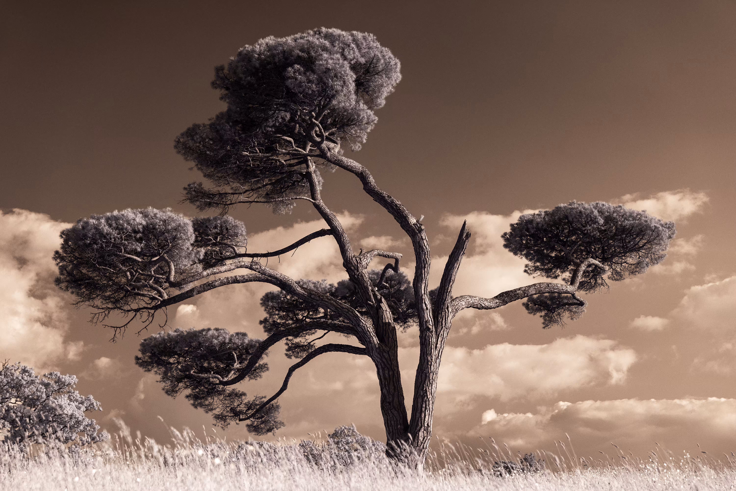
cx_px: 368
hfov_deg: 35.1
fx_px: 1165
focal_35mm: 57
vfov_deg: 23.8
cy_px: 246
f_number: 5.6
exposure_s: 1/2000
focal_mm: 57
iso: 1250
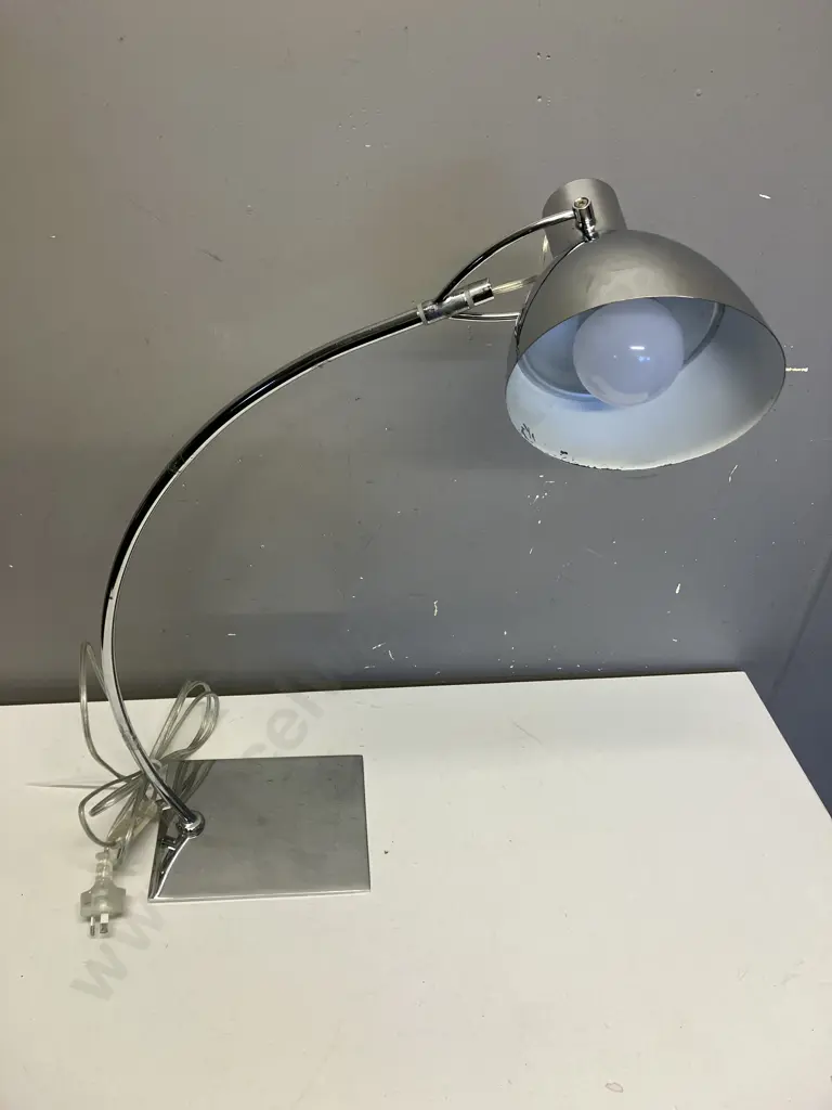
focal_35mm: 28
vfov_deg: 63.4
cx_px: 416
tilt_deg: -32.7
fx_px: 897
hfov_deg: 49.7
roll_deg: -5.0
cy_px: 555
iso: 80
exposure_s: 1/100
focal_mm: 3.99
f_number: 1.8
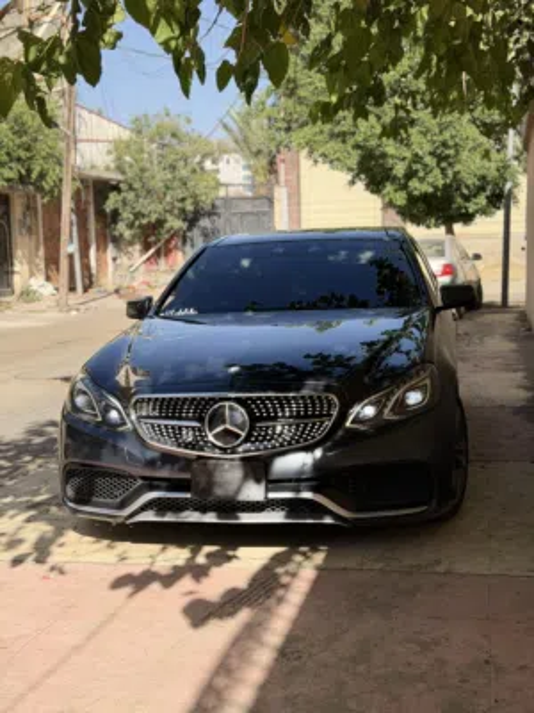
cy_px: 356
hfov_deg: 30.3
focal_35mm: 48
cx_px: 267
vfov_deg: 39.7
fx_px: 987
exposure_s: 1/2415
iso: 64
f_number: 1.78
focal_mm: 6.76
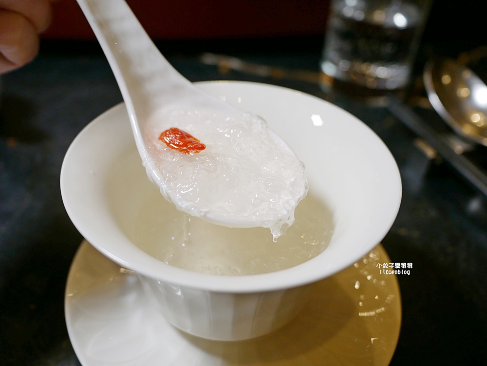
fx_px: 394
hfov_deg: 63.4
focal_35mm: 28
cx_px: 244
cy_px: 183
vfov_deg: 49.8
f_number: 2.5
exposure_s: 1/160
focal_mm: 14
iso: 200
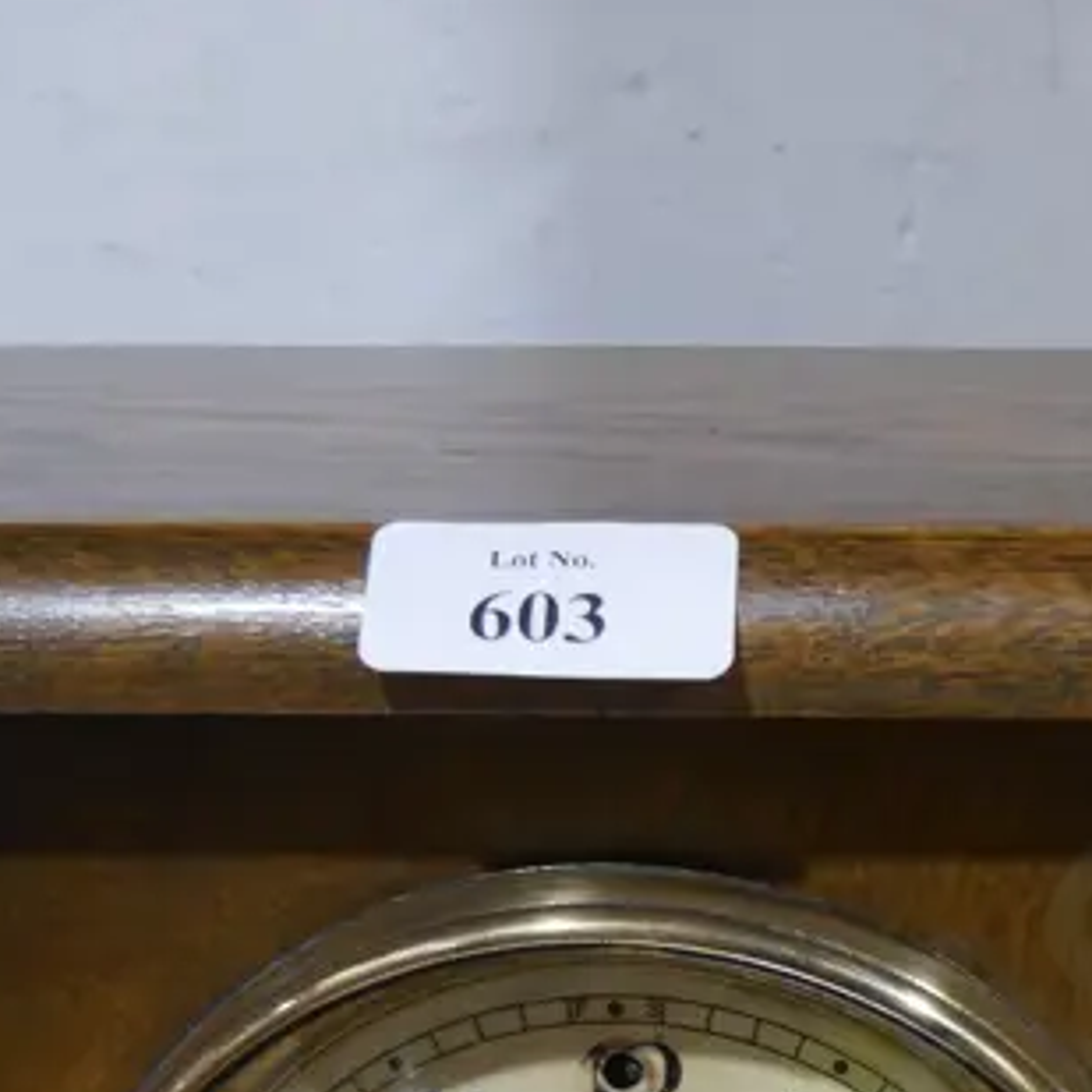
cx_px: 811
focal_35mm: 82
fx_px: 2927
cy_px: 1343
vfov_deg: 19.7
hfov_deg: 21.0
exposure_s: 1/60
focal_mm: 14
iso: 500
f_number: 3.5
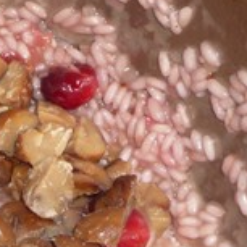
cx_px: -128
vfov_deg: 14.3
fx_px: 953
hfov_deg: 13.8
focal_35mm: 118
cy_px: 291
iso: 100
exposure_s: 1/30
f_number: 3.5
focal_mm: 5.3
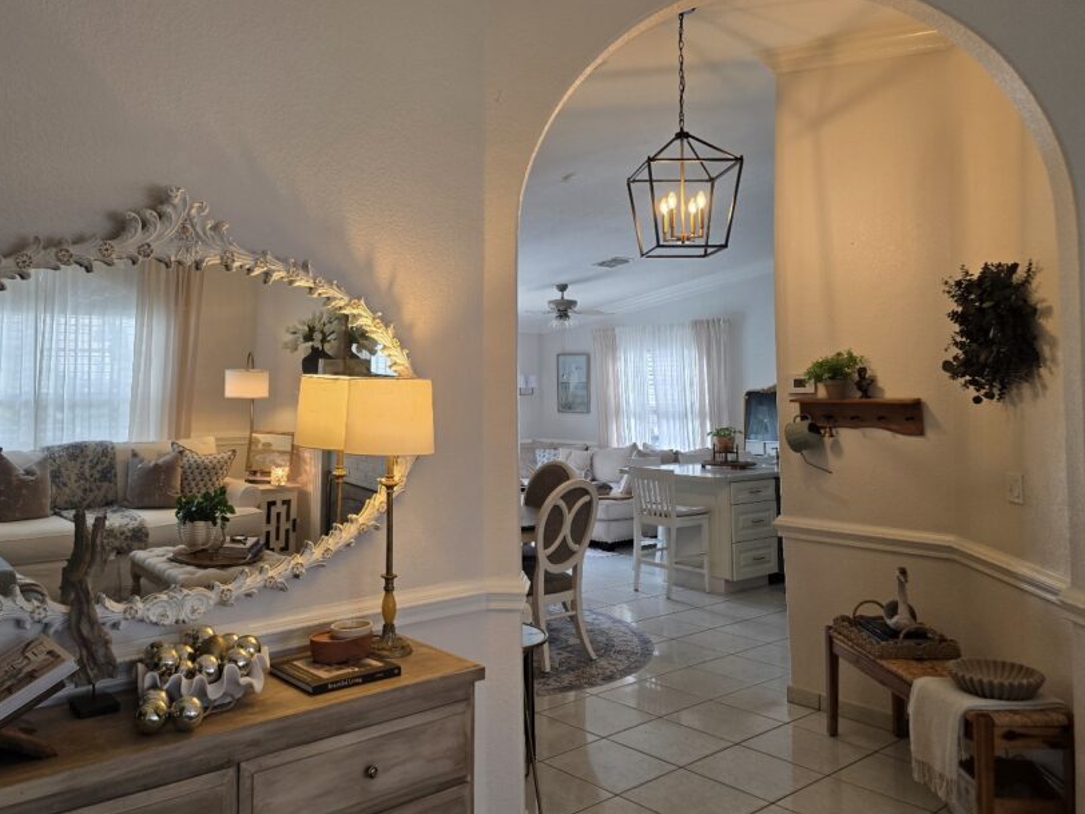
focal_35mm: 29
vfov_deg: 48.1
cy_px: 357
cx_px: 412
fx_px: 909
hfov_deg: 60.9
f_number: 1.7
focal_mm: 6.3
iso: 100
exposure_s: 1/120
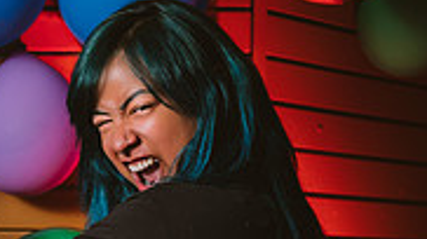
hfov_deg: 12.8
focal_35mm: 160
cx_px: -210
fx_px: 1810
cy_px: 318
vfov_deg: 7.5
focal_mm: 51.7
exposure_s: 1/125
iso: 100
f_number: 5
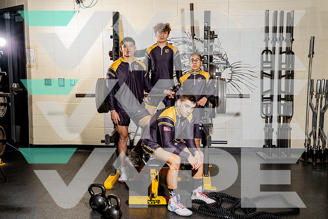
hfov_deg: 40.3
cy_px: 110
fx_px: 447
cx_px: 164
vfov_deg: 27.5
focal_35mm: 49
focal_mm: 49
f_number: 8
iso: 100
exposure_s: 1/200
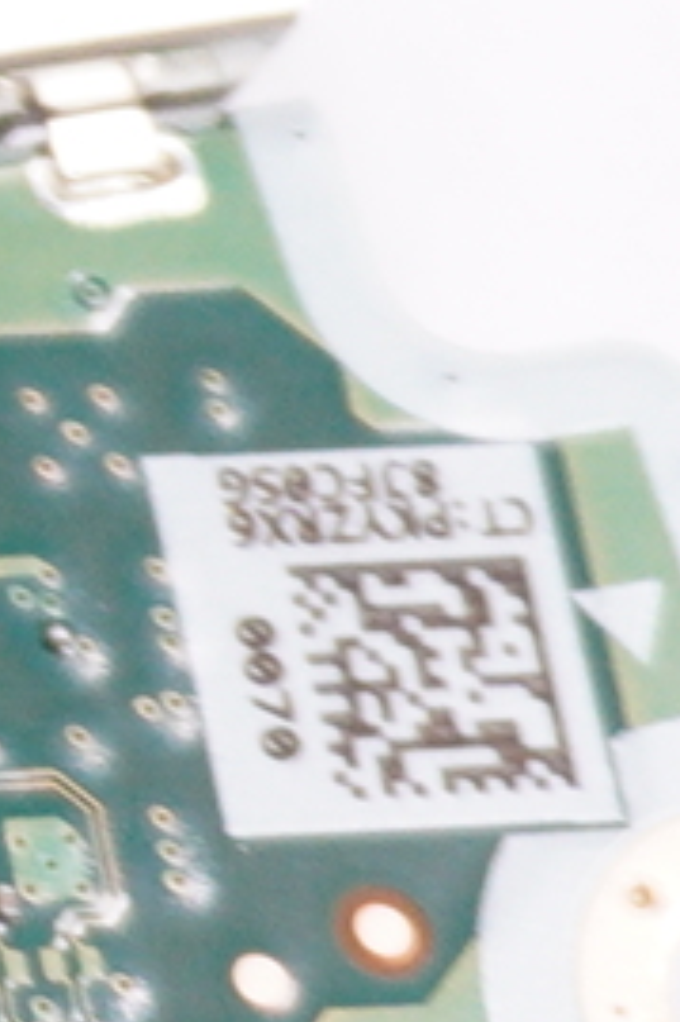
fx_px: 11903
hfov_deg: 2.9
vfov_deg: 4.9
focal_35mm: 420
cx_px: -4019
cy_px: -532
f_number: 5.6
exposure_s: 1/160
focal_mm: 25
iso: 400
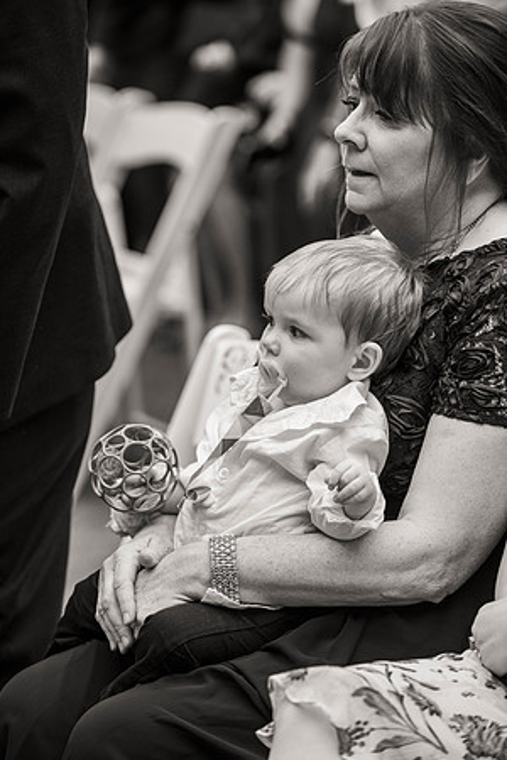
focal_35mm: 135
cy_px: 380
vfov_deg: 15.2
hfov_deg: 10.2
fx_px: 2852
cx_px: 254
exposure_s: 1/1250
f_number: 4
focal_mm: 135
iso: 800
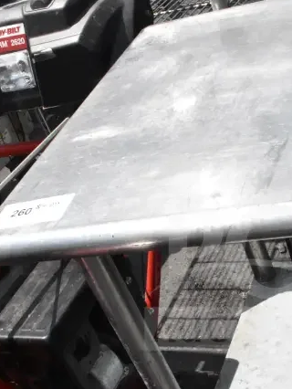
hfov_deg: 22.2
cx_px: 246
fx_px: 731
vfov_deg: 29.4
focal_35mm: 65
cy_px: 278
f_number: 25
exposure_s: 1/2500
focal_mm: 21
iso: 6400
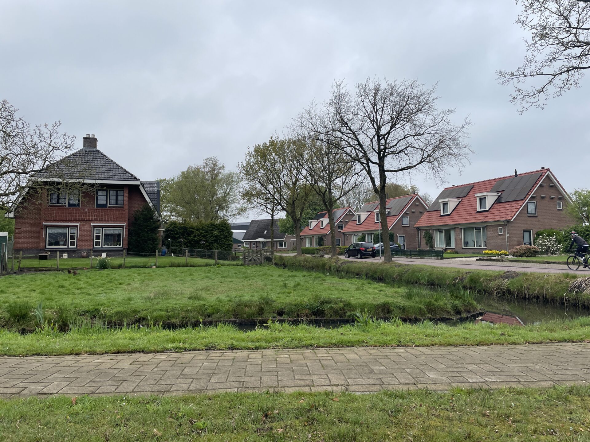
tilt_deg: +3.7
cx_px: 295
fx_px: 443
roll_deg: +1.0
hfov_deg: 67.3
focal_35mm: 26
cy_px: 221
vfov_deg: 53.1
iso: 32
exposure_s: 1/1350
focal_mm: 4.2
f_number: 1.6
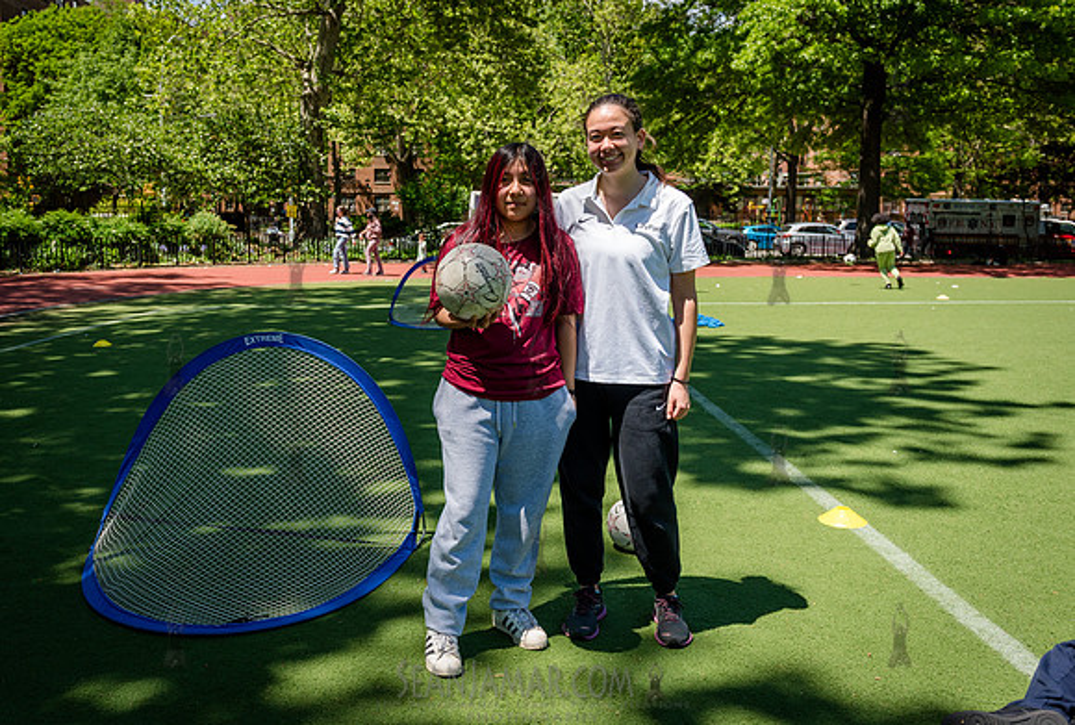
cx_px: 485
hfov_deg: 58.7
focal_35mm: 32
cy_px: 318
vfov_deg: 41.6
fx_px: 953
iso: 200
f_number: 4.5
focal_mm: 28
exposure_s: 1/800
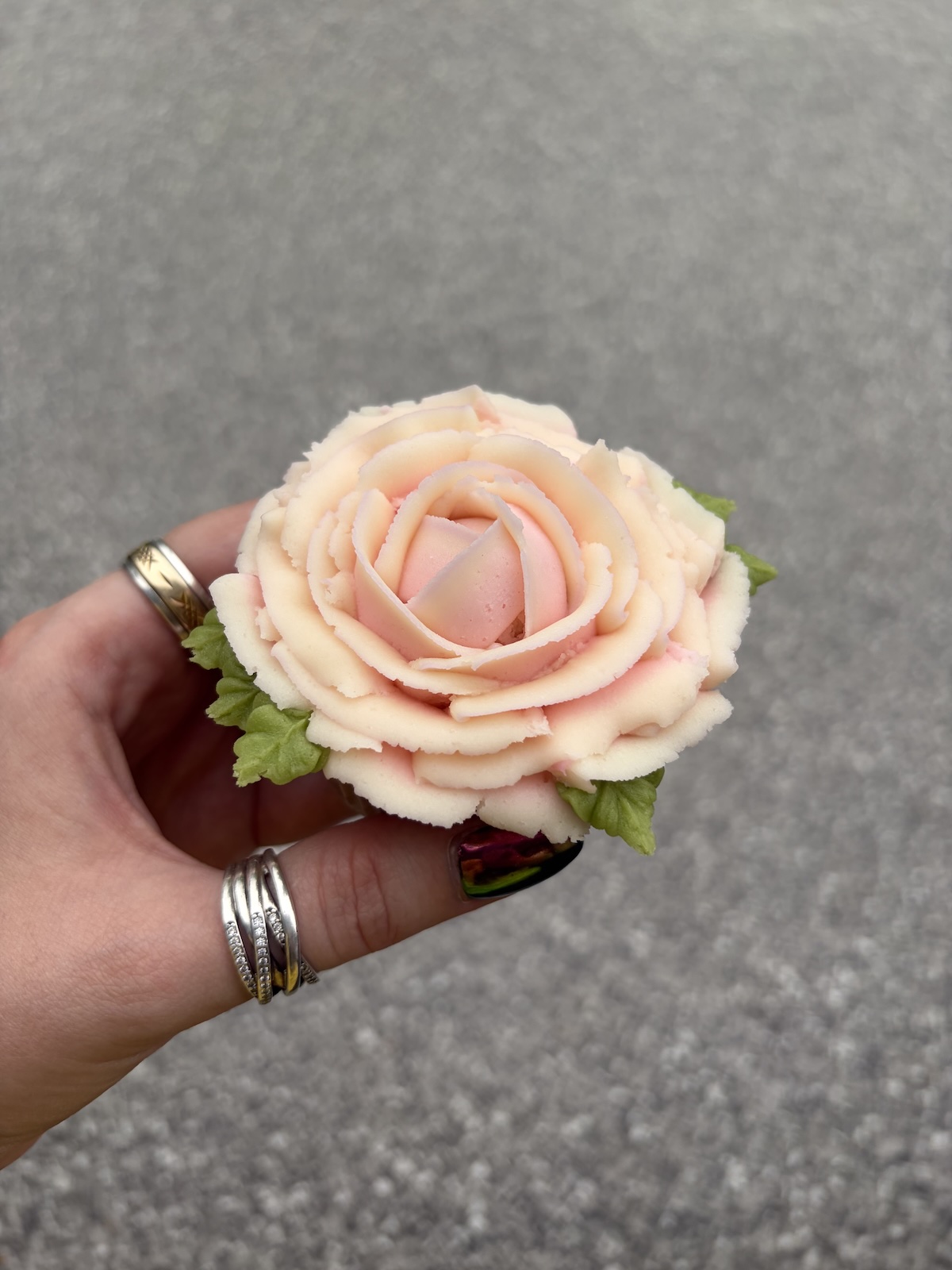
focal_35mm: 26
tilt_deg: -63.6
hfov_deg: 53.1
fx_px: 953
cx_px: 476
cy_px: 635
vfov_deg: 67.3
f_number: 1.6
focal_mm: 5.96
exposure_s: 1/724
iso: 50
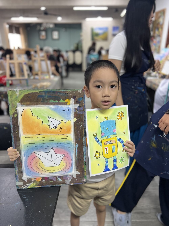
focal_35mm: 26
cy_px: 113
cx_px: 84
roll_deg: -0.8
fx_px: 169
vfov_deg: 67.3
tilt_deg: -23.0
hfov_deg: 53.1
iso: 80
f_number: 1.5
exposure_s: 1/100
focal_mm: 5.7
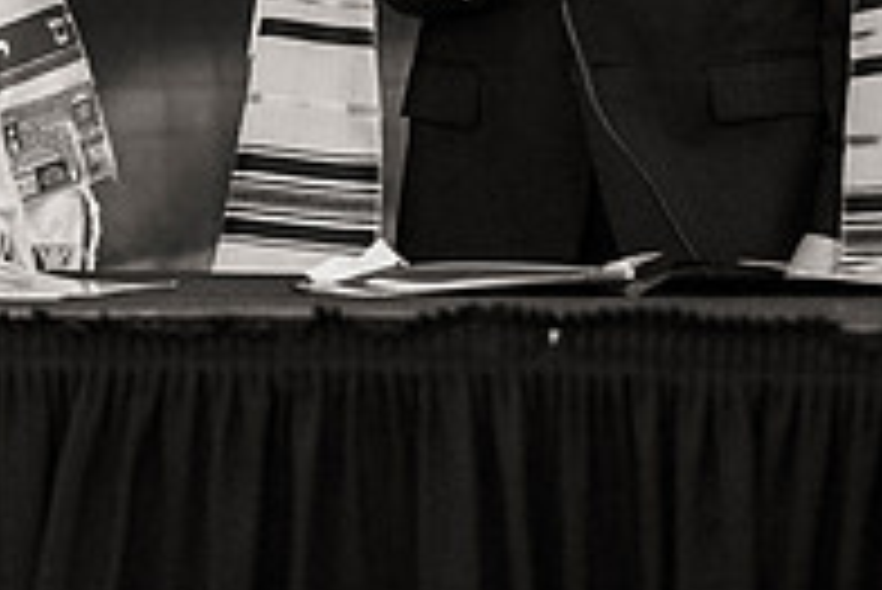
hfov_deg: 9.1
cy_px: -294
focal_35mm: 222
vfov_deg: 6.1
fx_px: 5443
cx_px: -241
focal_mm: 70
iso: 3200
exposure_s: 1/60
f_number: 2.8
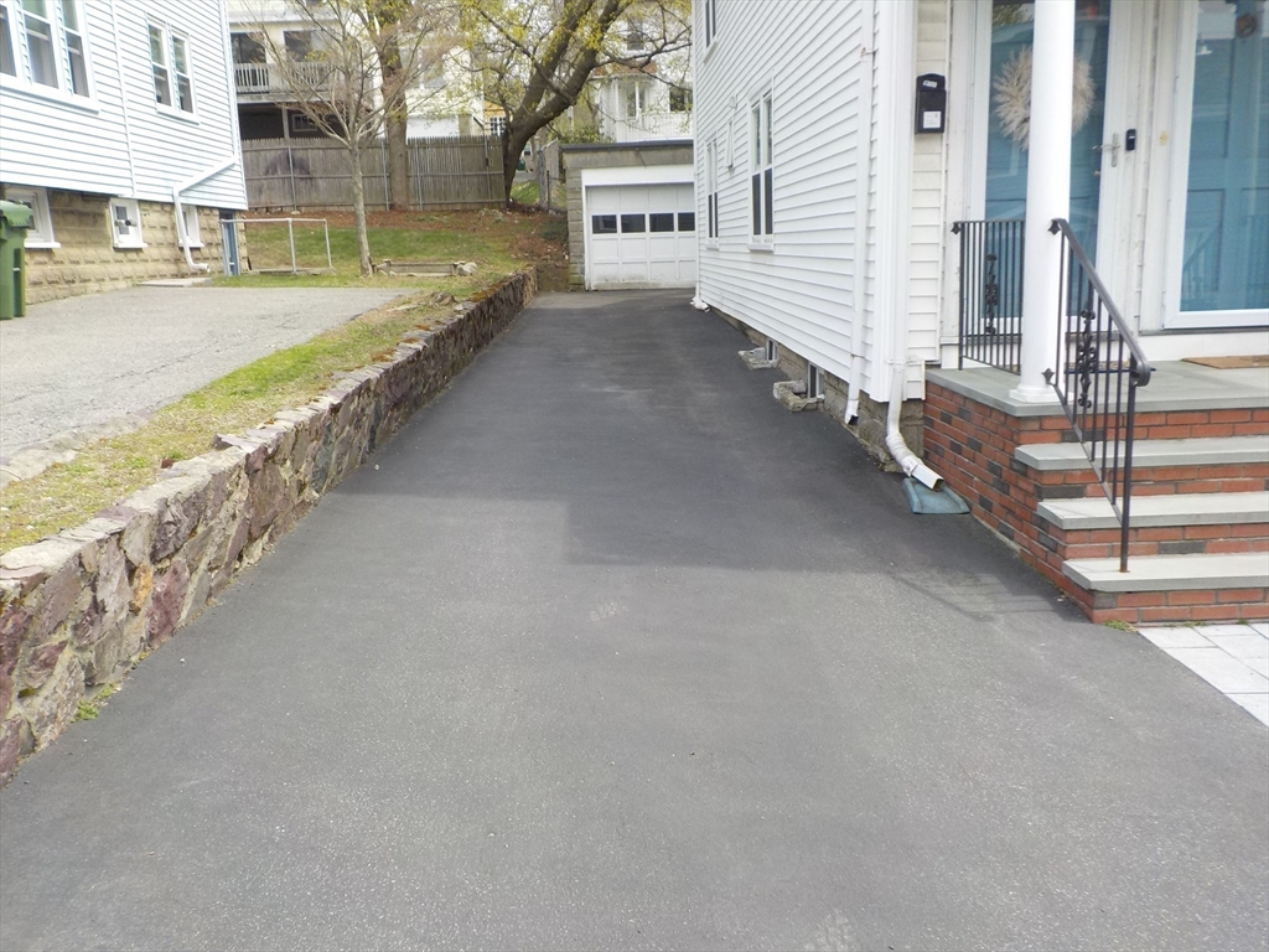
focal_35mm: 30
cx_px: 634
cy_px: 476
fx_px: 1100
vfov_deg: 46.8
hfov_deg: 60.0
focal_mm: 4.1
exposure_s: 1/400
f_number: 3.3
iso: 125
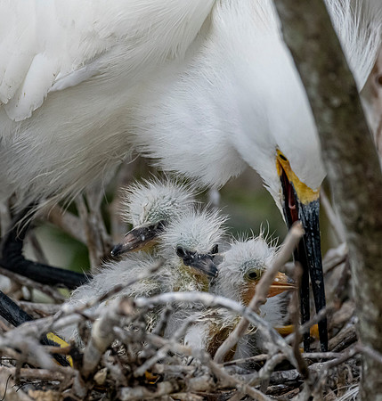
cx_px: 125
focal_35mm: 573
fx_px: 7335
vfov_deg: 3.1
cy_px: 220
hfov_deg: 3.0
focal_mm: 400
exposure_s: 1/2500
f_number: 9
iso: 3600
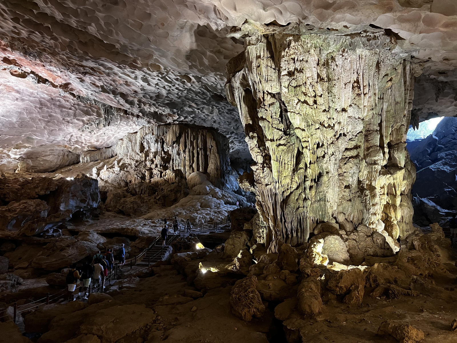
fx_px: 343
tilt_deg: +6.8
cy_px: 172
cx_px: 228
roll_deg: +0.7
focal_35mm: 26
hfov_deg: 67.3
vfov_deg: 53.1
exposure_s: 1/40
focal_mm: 5.7
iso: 640
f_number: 1.5
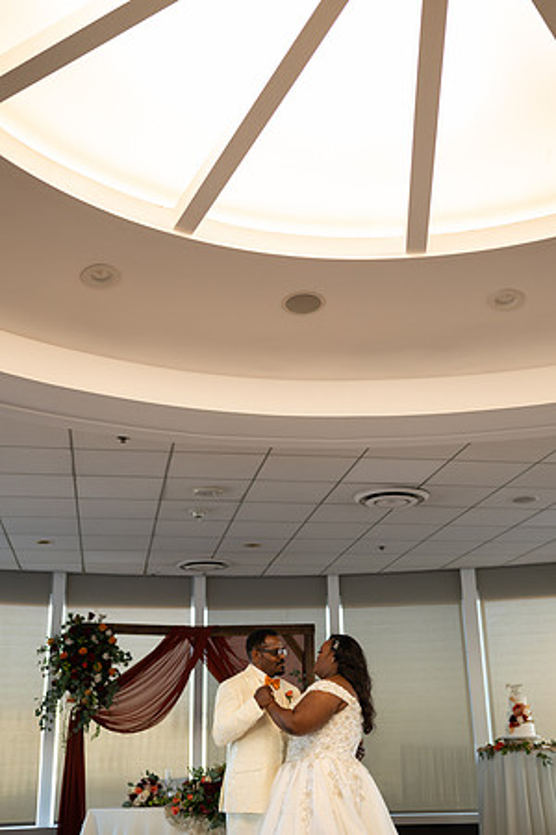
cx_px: 278
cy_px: 418
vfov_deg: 48.5
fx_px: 927
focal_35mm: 40
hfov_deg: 33.4
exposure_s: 1/100
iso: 640
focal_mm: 40
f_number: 2.8
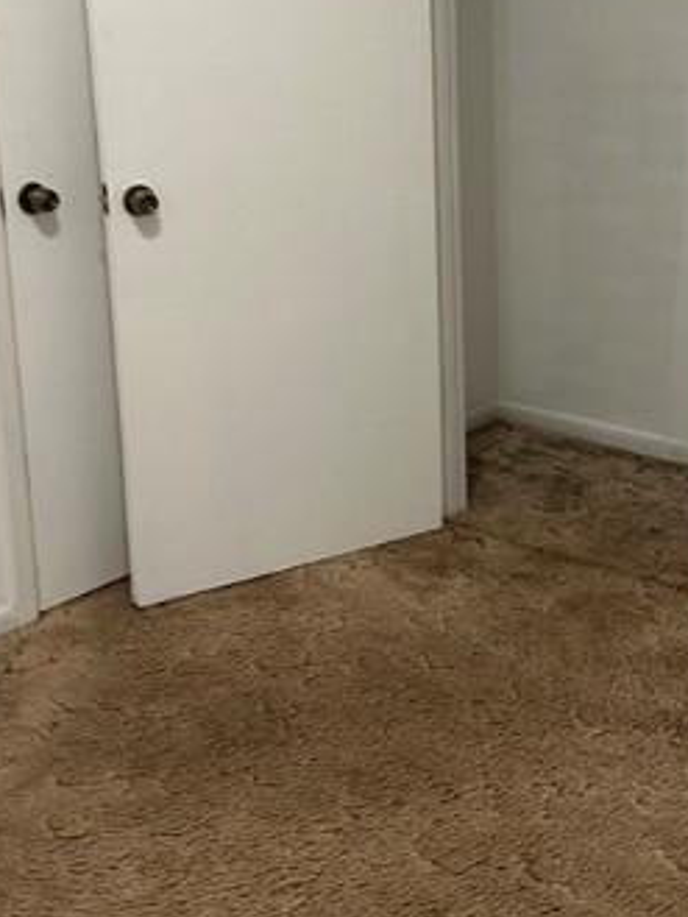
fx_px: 1483
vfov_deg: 33.9
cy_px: 276
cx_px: 588
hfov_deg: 25.5
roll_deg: -1.5
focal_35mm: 56
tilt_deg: -11.6
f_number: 1.78
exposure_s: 1/60
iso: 250
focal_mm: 6.86
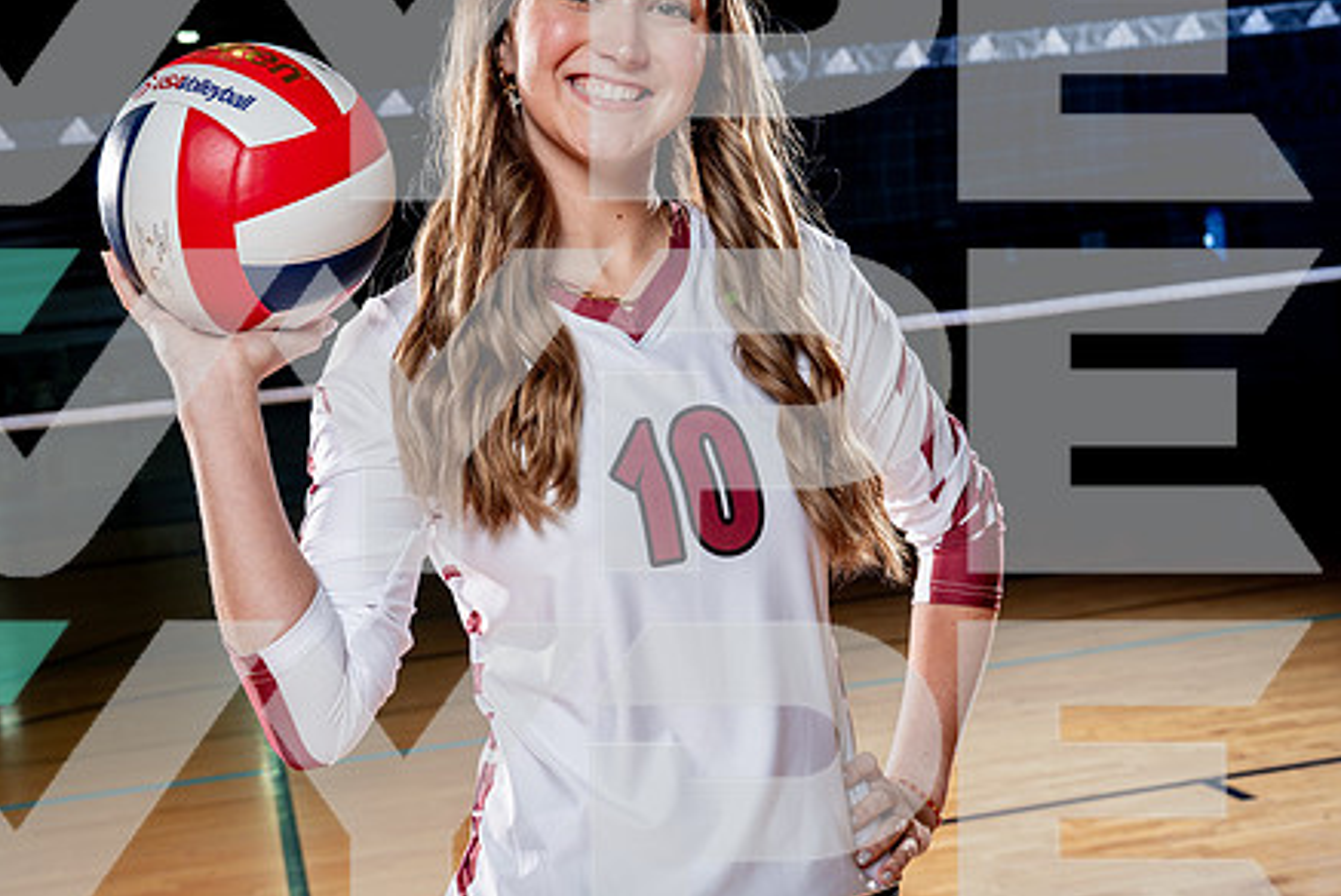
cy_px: 413
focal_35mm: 52
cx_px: 540
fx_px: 1938
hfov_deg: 38.0
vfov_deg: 26.0
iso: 250
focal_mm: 36
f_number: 5.6
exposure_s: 1/250
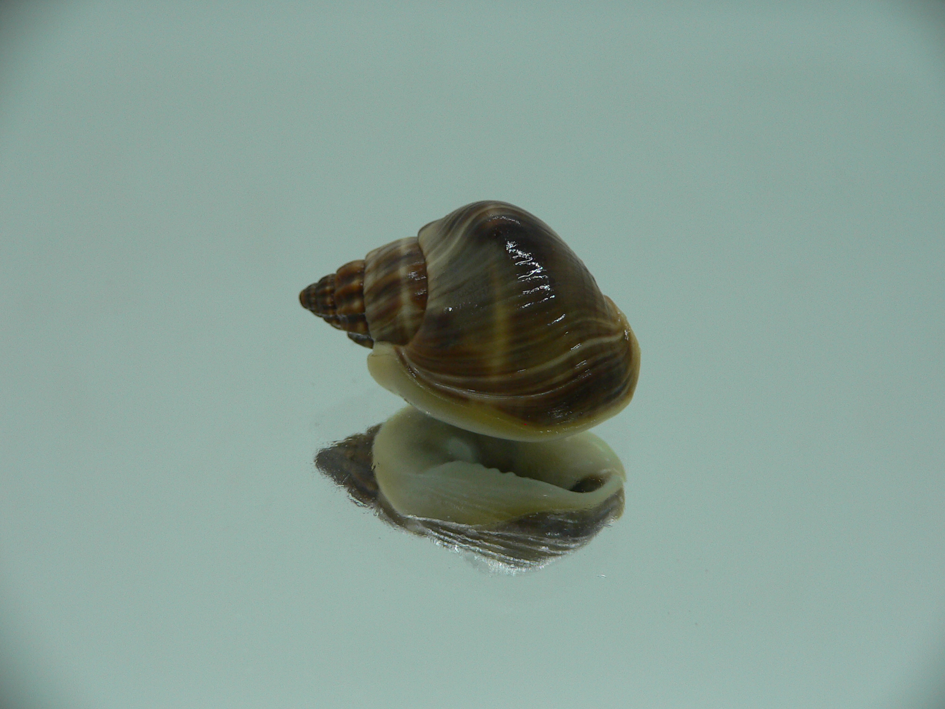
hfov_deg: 52.6
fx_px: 955
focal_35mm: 35
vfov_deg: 40.7
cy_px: 354
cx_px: 472
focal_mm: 4.6
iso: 80
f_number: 2.8
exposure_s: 1/60
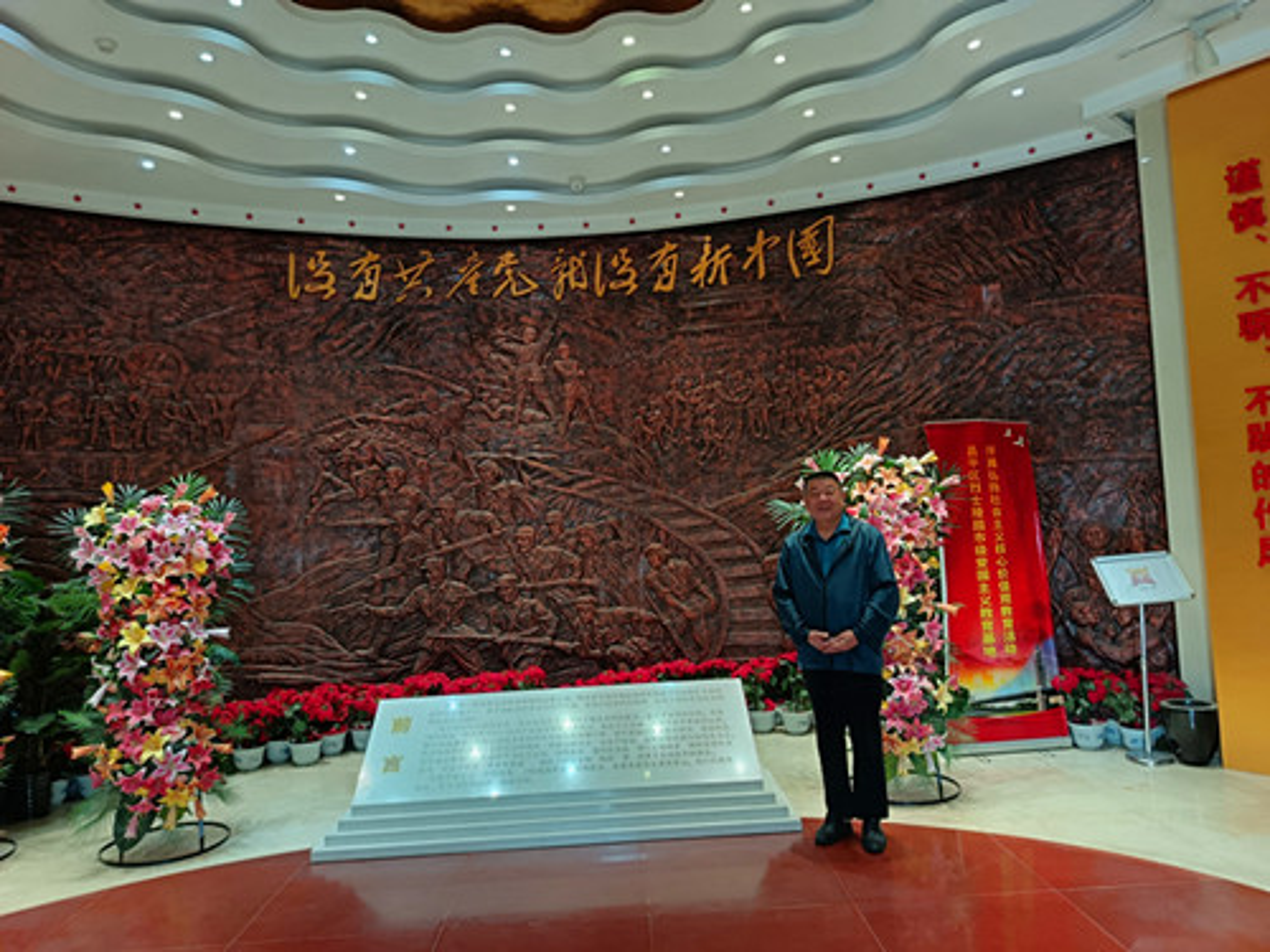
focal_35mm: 24
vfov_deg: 56.8
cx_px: 635
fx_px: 881
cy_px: 476
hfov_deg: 71.6
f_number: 1.75
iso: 1199
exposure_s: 1/25
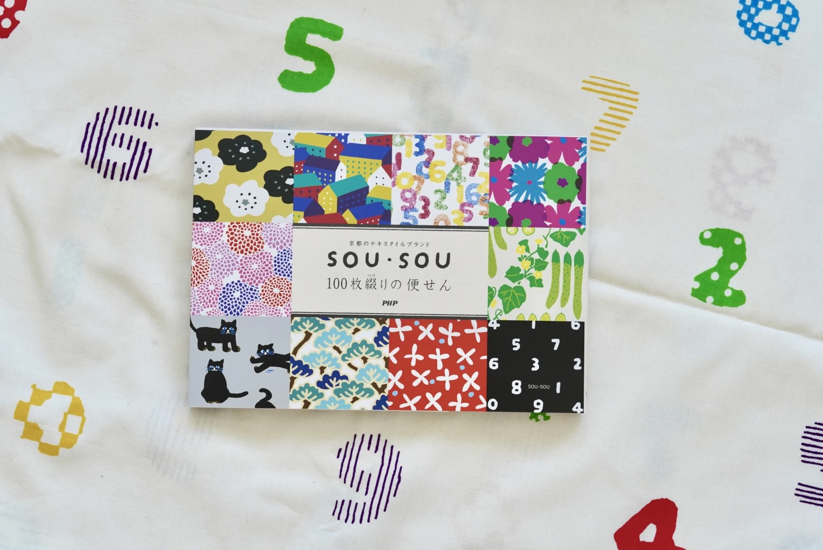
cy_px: 275
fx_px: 2059
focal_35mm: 90
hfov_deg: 22.6
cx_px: 412
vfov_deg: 15.2
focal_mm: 90
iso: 1250
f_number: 9
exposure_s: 1/100
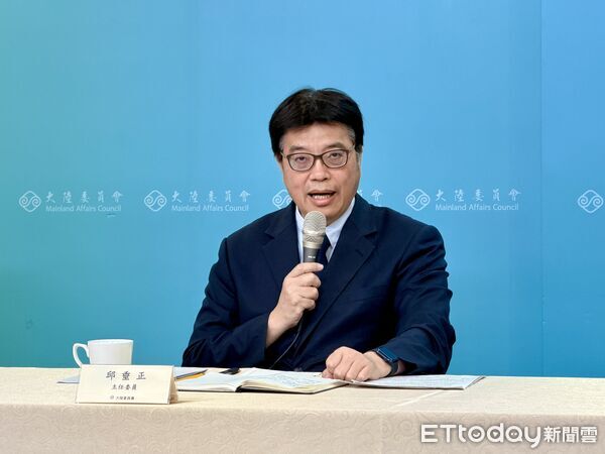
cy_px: 227
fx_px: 1748
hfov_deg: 19.6
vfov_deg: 14.8
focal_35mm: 100
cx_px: 302
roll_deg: +0.4
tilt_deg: -1.0
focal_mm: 16.89
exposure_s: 1/60
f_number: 2.8
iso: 250
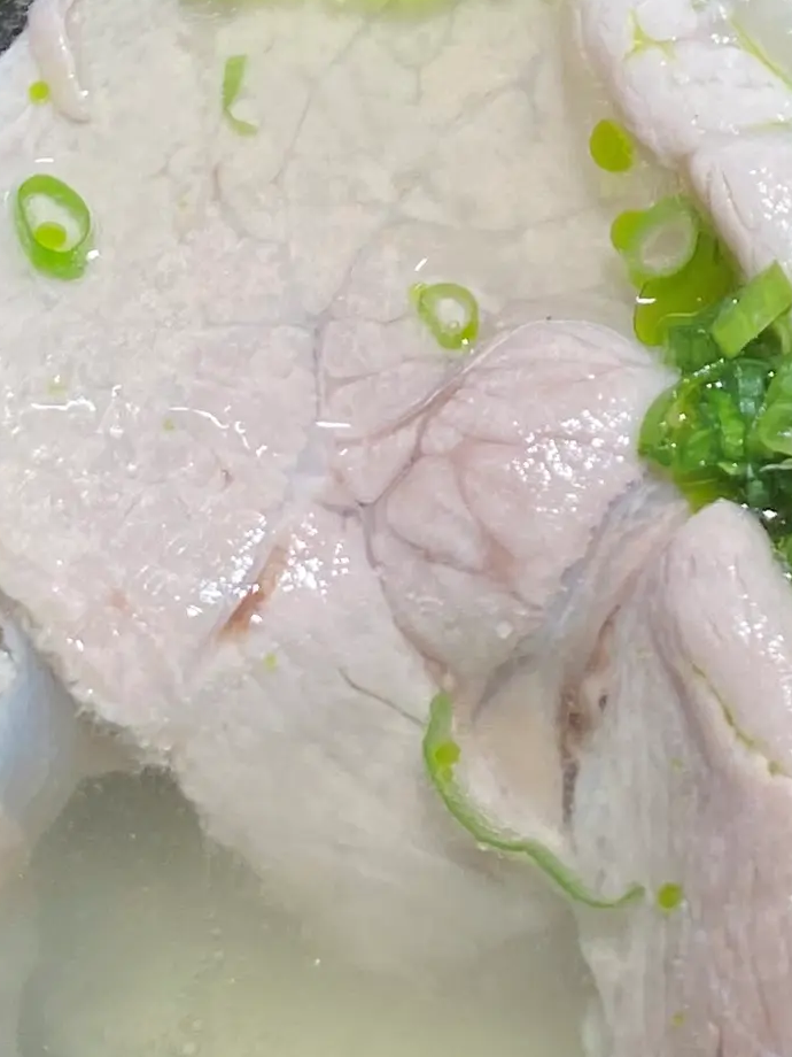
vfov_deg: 15.8
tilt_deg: -53.1
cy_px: -535
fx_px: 3478
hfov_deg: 12.7
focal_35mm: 114
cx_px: 952
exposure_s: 1/120
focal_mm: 4.25
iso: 80
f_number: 1.8
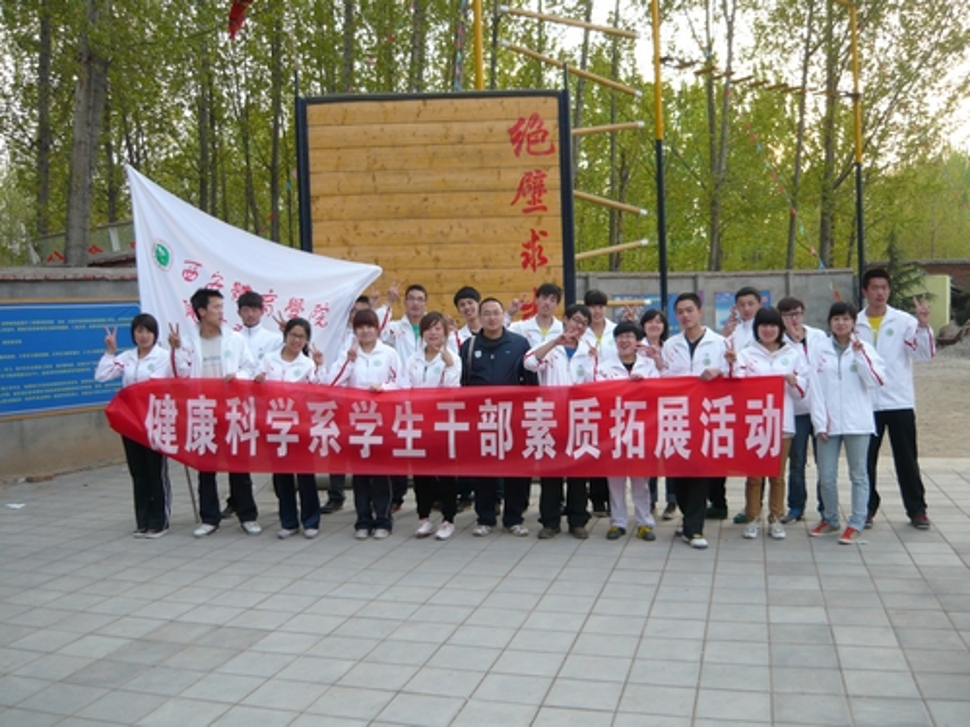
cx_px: 485
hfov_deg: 55.4
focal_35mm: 33
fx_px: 925
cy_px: 364
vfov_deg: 42.9
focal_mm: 5.5
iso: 100
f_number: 2.8
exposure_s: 1/80
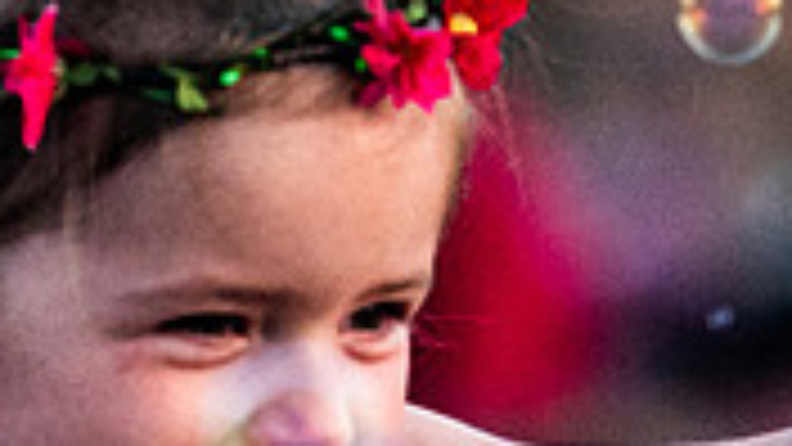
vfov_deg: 0.8
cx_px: 255
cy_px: -349
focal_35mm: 1450
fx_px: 30451
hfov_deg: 1.5
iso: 800
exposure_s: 1/1000
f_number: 2.8
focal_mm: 190
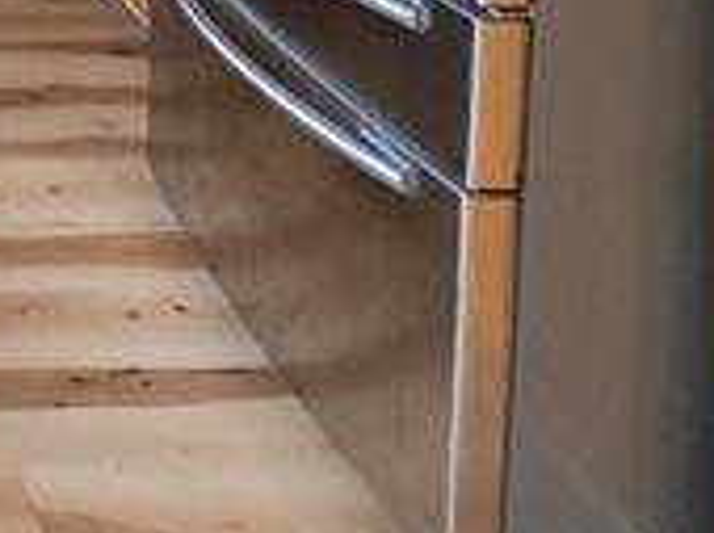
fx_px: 1009
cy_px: -424
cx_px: -382
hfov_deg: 26.6
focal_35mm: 49
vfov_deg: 20.7
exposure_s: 1/240
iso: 400
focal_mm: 2.2
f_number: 1.9
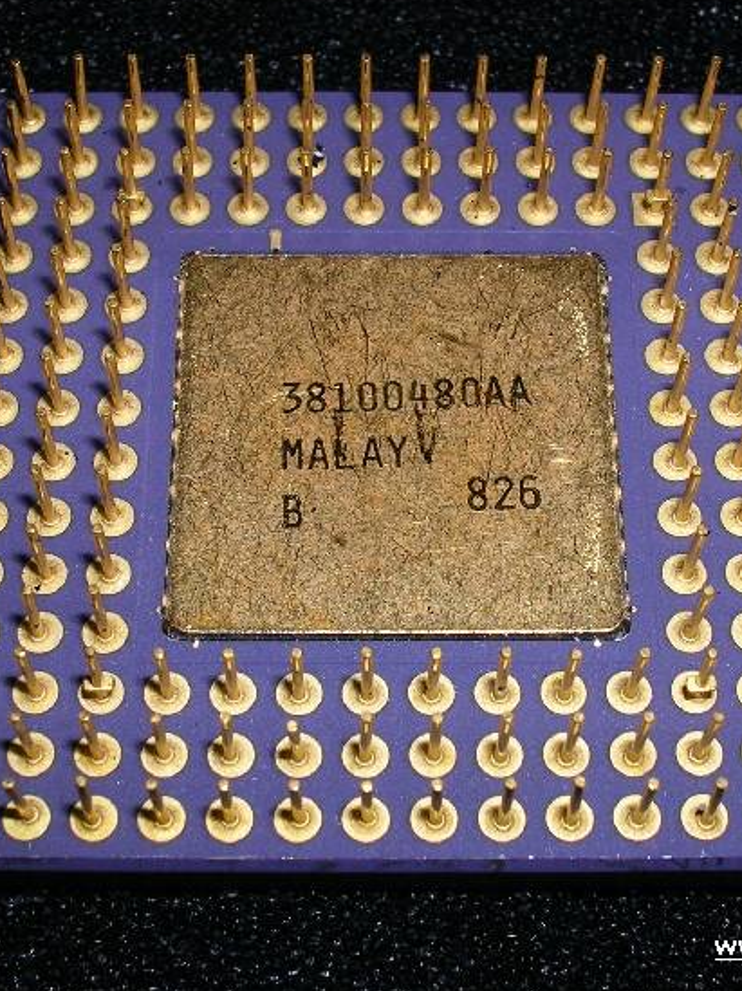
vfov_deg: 29.0
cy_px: 513
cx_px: 383
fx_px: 1917
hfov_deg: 21.9
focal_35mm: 67
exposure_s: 1/60.1
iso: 50
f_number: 5.4
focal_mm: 7.7
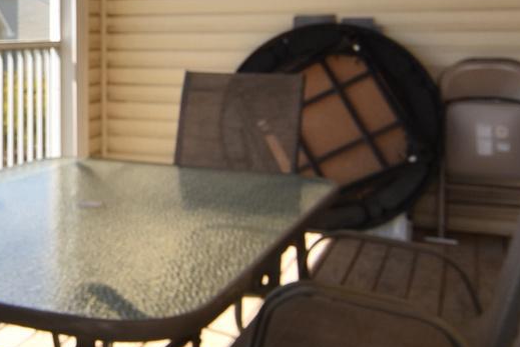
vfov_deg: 23.6
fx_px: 810
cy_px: 35
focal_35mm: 56
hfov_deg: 32.3
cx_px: -20
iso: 400
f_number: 10
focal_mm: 12
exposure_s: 1/200
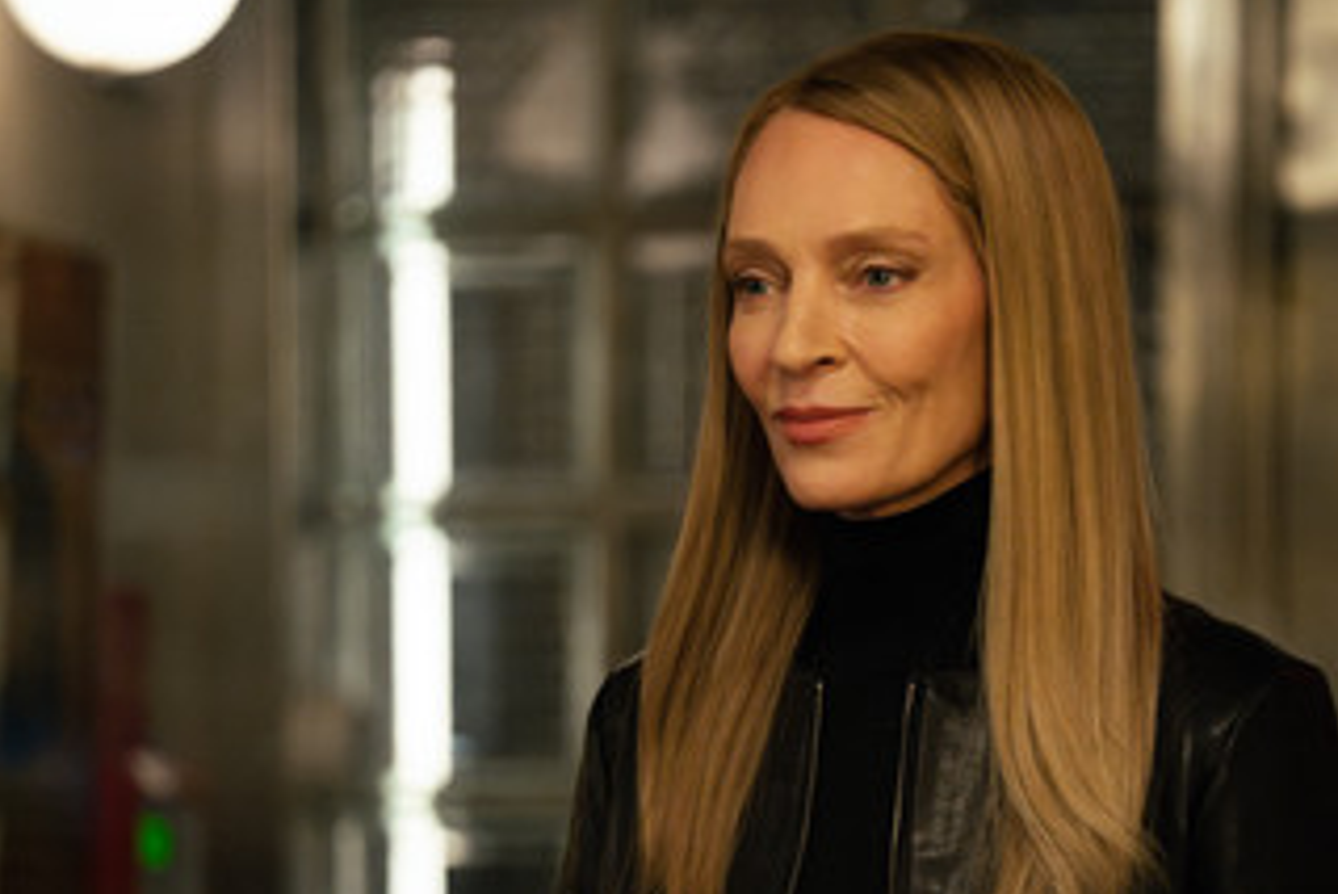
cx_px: 810
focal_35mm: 313
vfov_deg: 4.4
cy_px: 644
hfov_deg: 6.6
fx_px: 11638
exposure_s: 1/200
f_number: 2.8
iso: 12800
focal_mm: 200
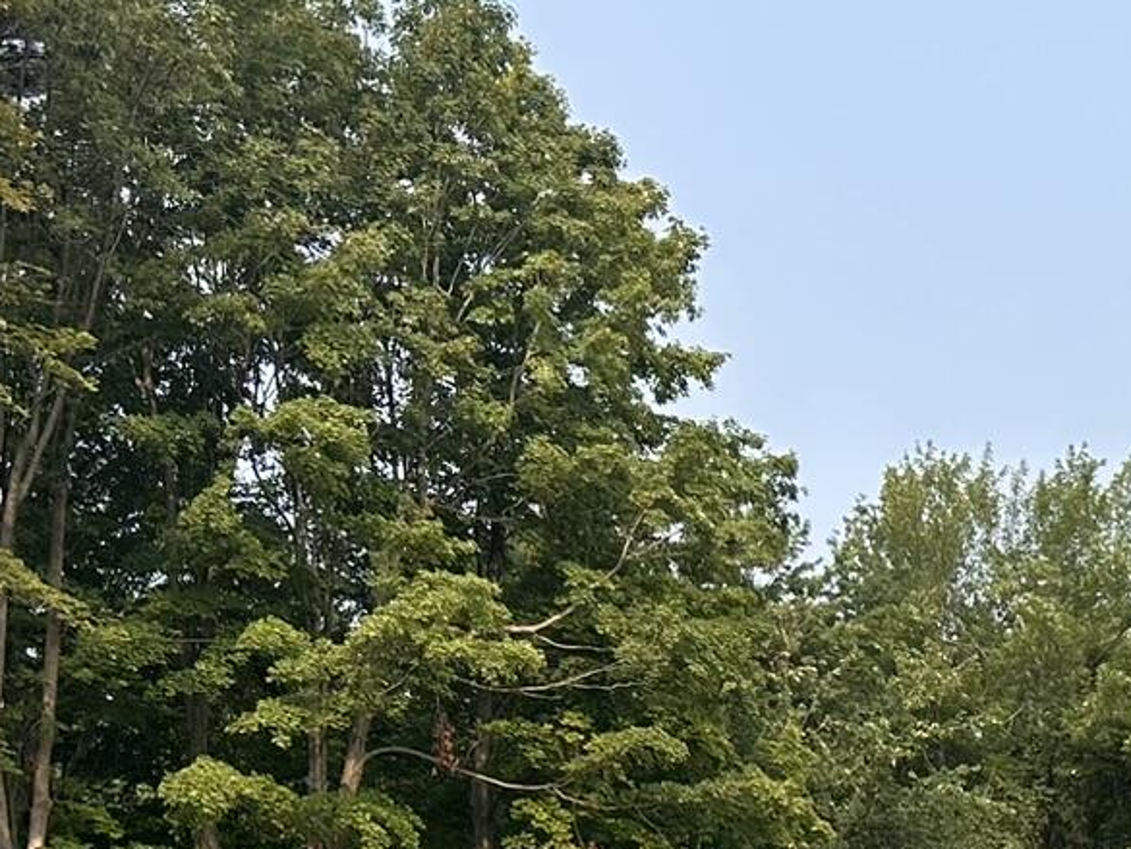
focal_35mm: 84
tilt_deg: -0.7
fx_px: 2745
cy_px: 1172
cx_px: 1435
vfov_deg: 16.4
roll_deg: +0.8
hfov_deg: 21.3
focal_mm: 6.86
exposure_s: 1/1751
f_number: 1.78
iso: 80
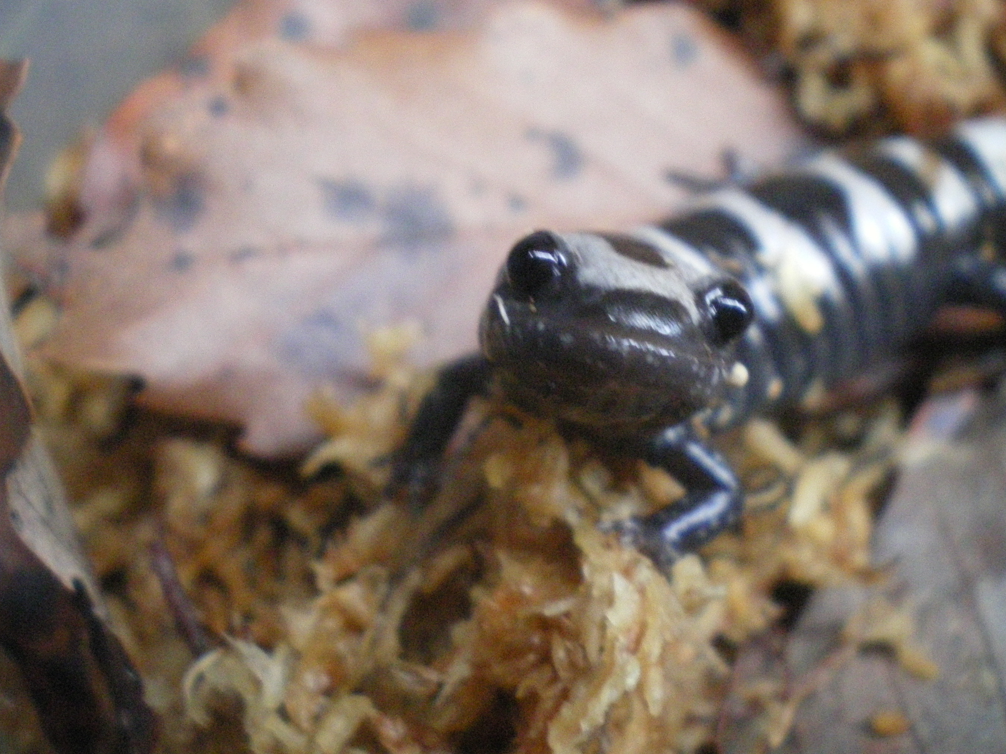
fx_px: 1482
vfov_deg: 28.6
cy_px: 374
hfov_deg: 37.4
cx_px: 574
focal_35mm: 51
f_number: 3.5
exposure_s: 1/25
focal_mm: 7.4
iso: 800
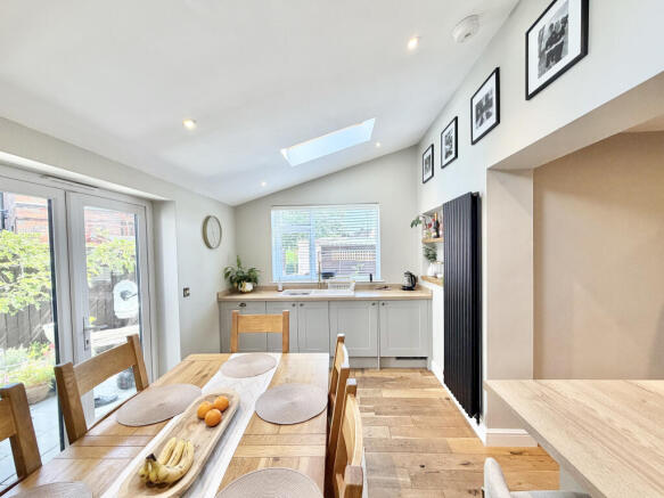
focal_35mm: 14
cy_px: 249
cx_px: 332
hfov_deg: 102.1
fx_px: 268
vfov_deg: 85.7
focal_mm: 2.22
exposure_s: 1/100
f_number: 2.2
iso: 80
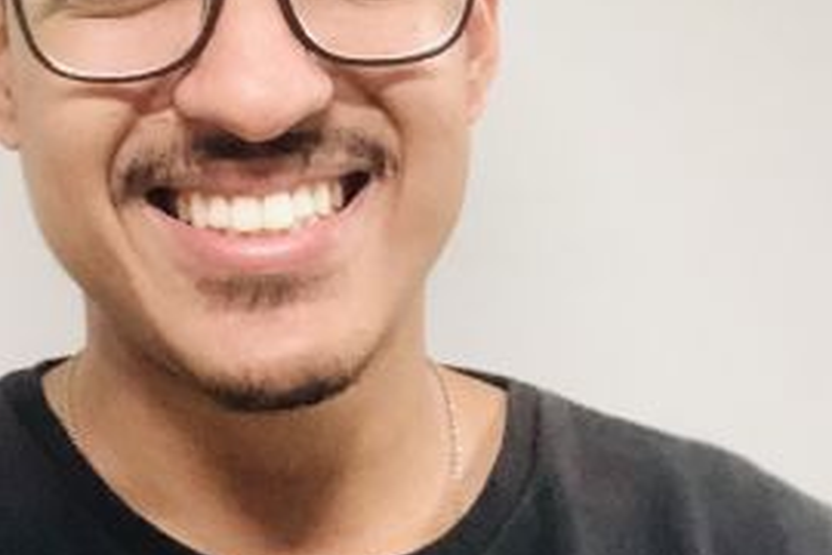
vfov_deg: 18.3
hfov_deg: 27.1
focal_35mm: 74
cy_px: 165
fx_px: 1710
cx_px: 243
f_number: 2.2
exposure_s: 1/30
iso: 400
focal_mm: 2.87
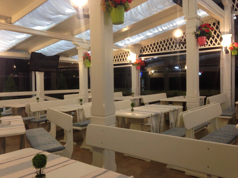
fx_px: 227
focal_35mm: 33
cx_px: 119
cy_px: 89
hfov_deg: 55.4
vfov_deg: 42.9
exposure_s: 1/20
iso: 160
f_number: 2.4
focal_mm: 4.12
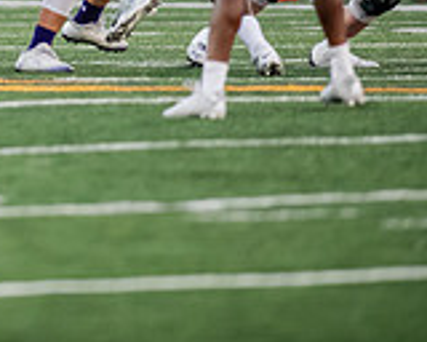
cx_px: -312
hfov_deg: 1.9
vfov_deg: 1.5
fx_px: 12890
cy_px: -159
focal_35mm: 1020
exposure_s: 1/1000
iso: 2500
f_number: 3.2
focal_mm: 300
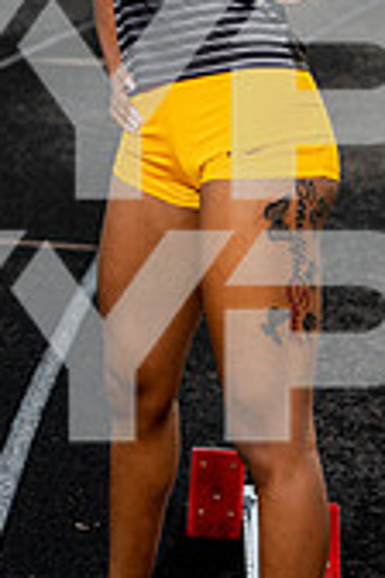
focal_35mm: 147
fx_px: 2358
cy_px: 96
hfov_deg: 9.3
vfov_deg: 13.9
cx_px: 192
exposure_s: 1/200
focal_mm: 55
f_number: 3.5
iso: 200
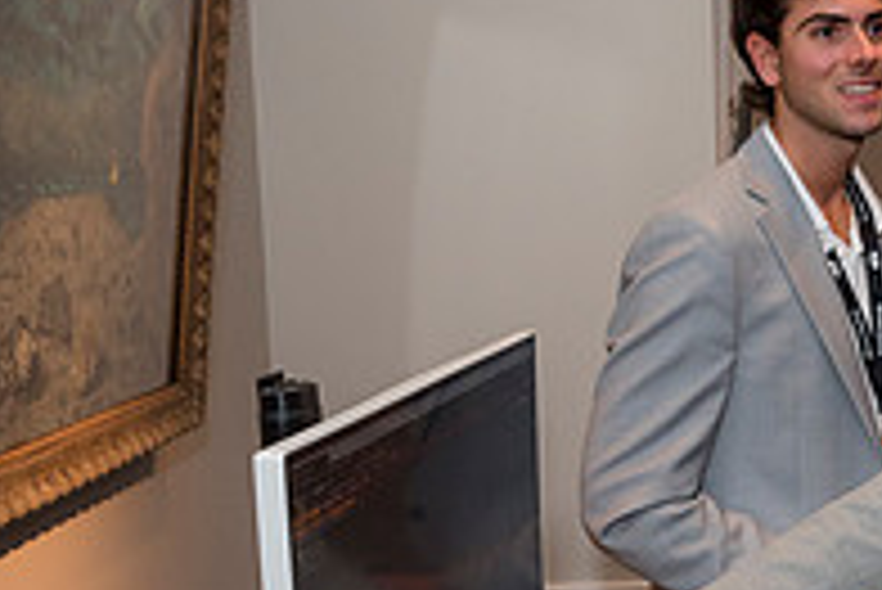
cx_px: 1292
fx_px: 1814
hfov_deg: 22.7
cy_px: 438
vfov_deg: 18.3
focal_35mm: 74
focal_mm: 24
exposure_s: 1/125
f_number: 5
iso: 800
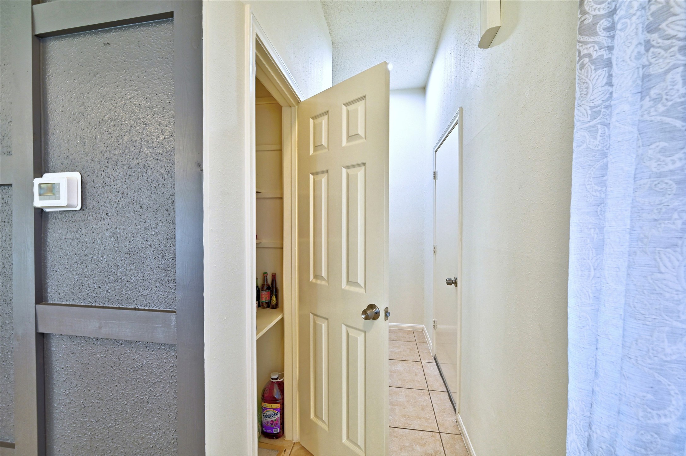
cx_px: 343
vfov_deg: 81.1
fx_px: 267
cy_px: 228
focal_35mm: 14
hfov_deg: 104.3
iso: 400
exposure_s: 1/6
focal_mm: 14
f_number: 8
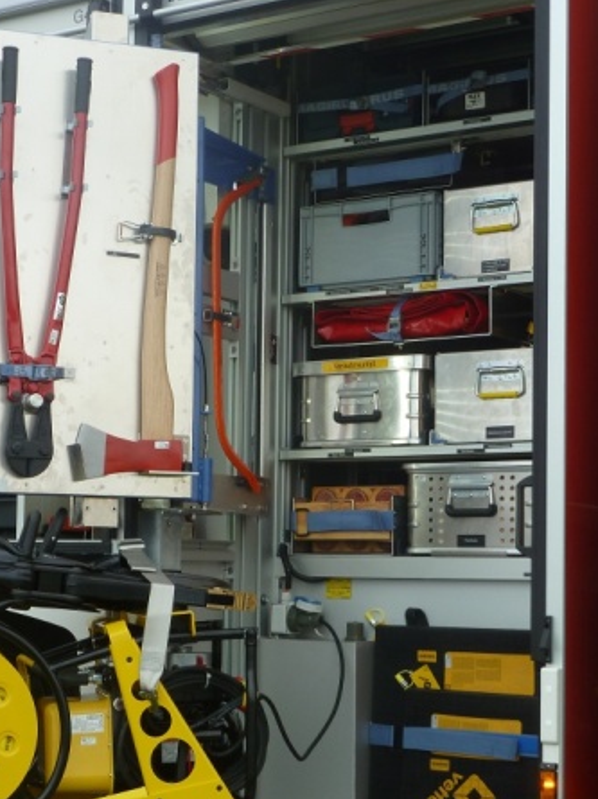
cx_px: 224
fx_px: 1661
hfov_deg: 20.4
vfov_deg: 27.0
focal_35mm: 72
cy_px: 468
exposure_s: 1/50
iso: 80
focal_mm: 7.9
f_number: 3.8
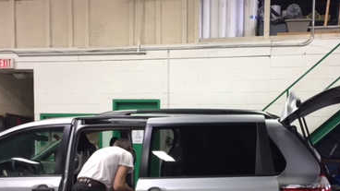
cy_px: 170
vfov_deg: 21.4
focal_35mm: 55
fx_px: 496
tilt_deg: -4.5
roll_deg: -1.5
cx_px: 188
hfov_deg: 37.8
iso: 64
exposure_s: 1/30
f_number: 2.2
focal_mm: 4.15
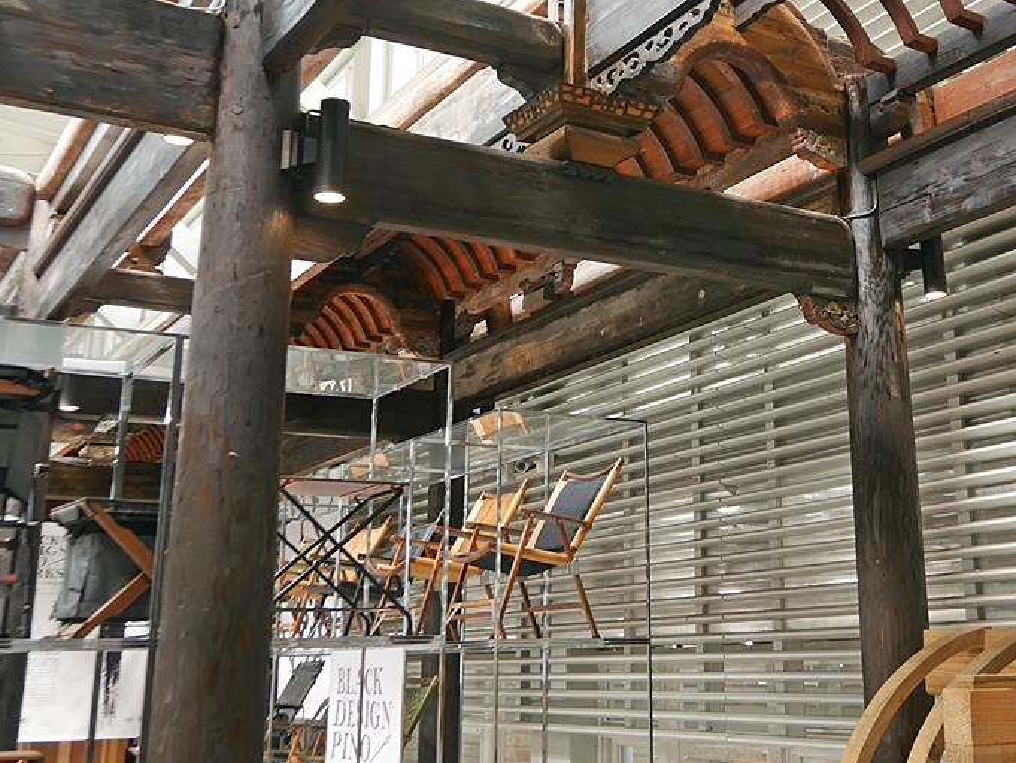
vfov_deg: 30.5
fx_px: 1380
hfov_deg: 39.9
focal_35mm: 47
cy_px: 220
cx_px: 676
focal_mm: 16
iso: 320
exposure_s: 1/60
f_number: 3.9
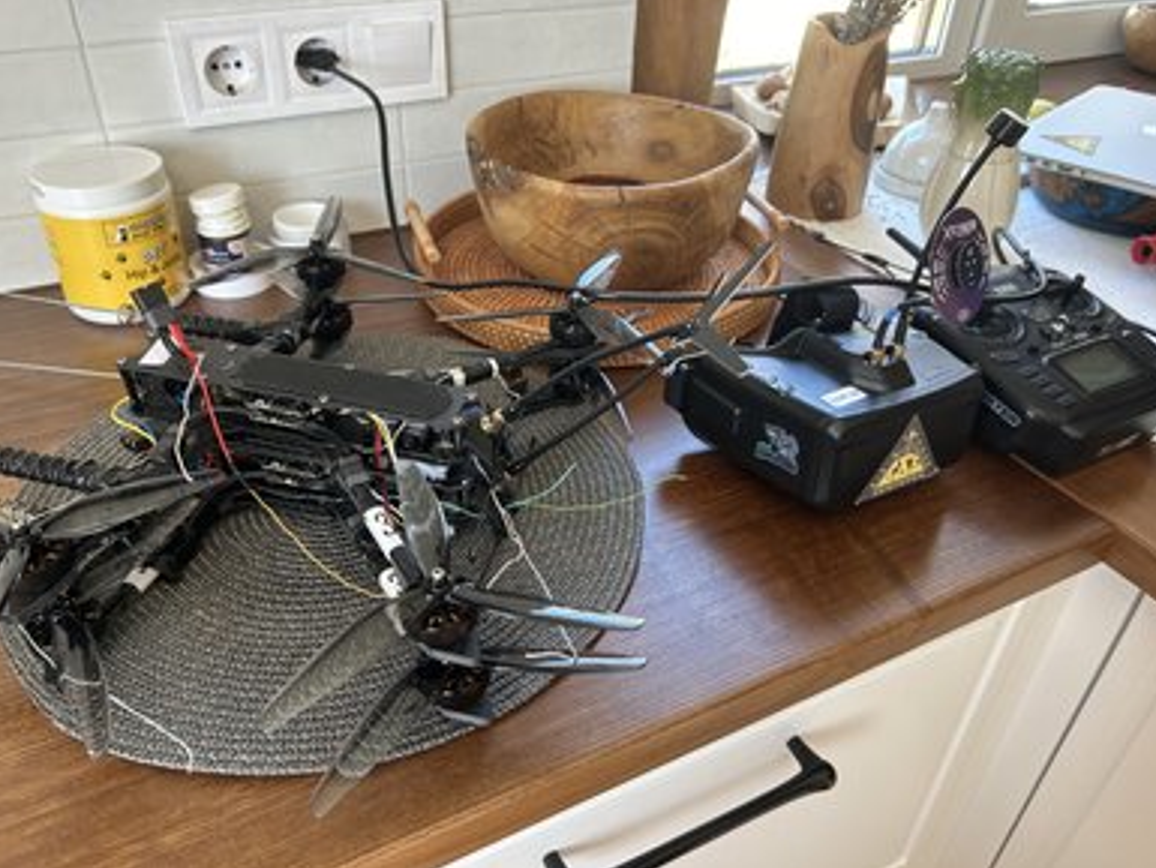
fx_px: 902
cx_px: 573
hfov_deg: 65.3
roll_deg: -1.2
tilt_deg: -34.2
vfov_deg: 51.4
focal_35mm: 27
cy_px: 423
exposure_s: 1/121
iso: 100
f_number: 1.5
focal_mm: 5.7
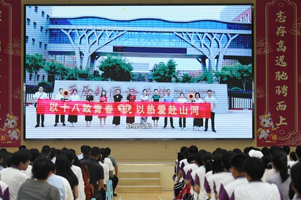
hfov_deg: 21.9
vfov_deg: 14.7
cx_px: 133
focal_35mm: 93
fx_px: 777
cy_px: 113
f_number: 2.8
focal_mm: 70
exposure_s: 1/2000
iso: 4000
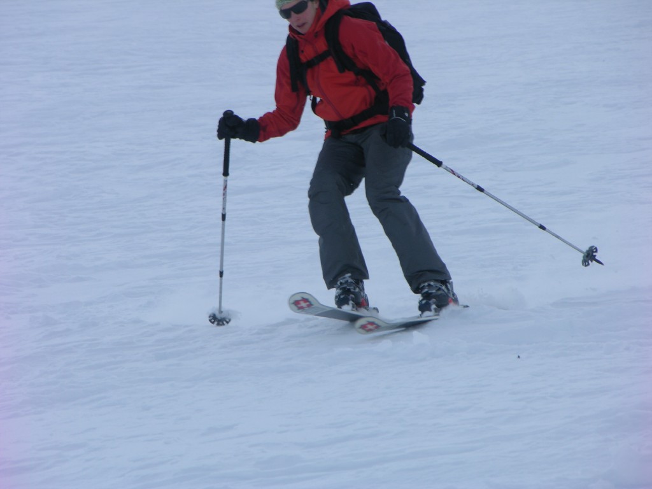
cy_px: 244
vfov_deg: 5.3
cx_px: 326
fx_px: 5274
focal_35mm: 280
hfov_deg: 7.1
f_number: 5.9
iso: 50
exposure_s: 1/357
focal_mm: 71.2
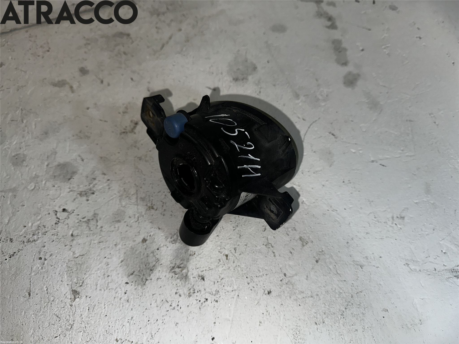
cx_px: 230
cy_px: 172
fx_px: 318
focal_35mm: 24
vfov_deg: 56.8
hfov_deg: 71.6
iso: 50
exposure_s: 1/480
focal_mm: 6.86
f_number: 1.78
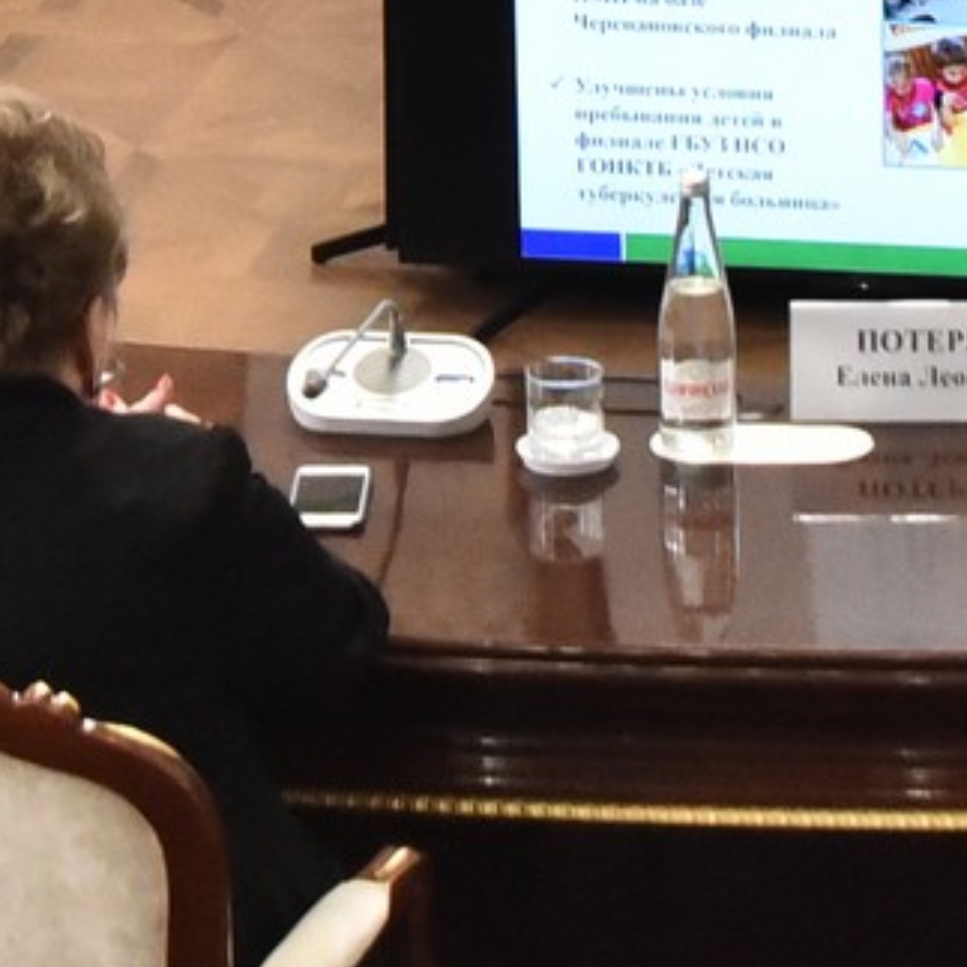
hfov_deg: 8.7
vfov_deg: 8.4
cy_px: -891
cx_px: 488
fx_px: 6321
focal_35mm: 200
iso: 8000
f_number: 9
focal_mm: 38
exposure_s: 1/125
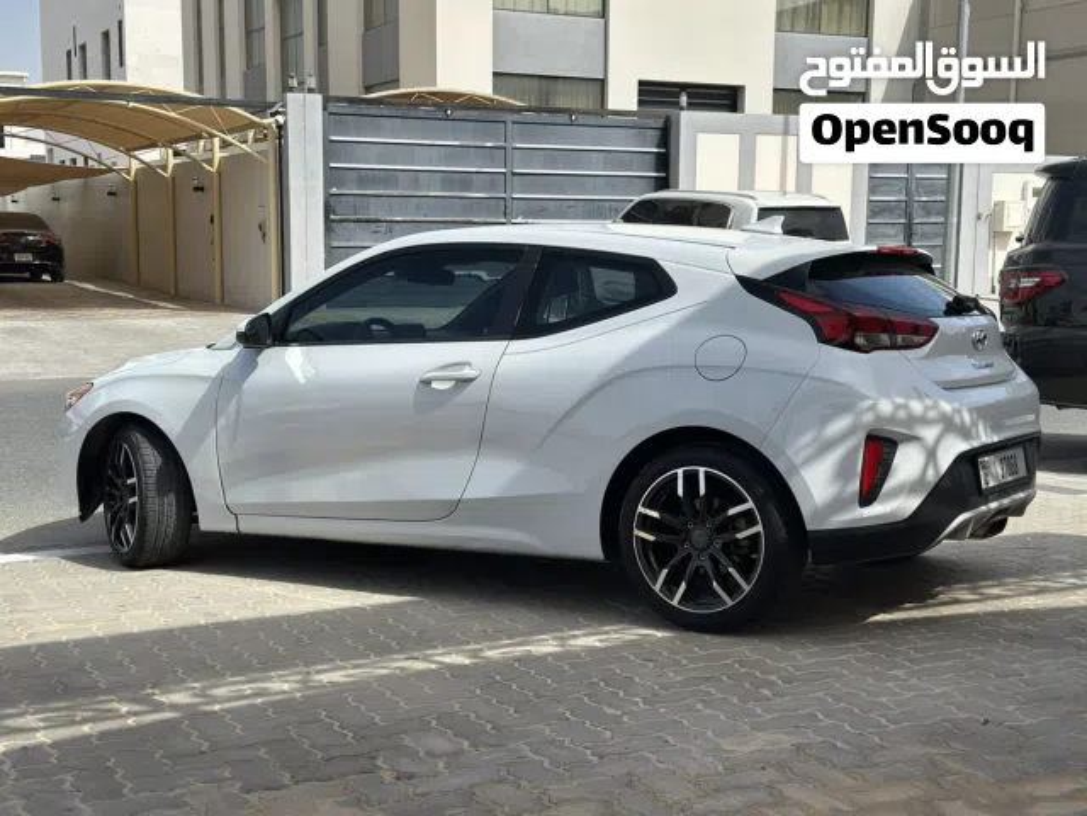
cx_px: 544
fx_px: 1507
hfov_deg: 39.7
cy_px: 408
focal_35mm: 48
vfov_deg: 30.3
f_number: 1.78
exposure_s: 1/5263
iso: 100
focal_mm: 6.86
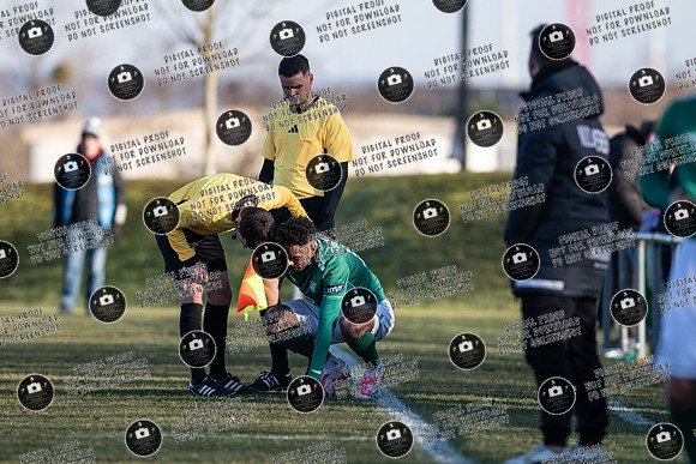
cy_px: 249
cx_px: 242
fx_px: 12015
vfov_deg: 2.2
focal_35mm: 621
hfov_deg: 3.3
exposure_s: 1/1600
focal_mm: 300
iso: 180
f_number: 3.2
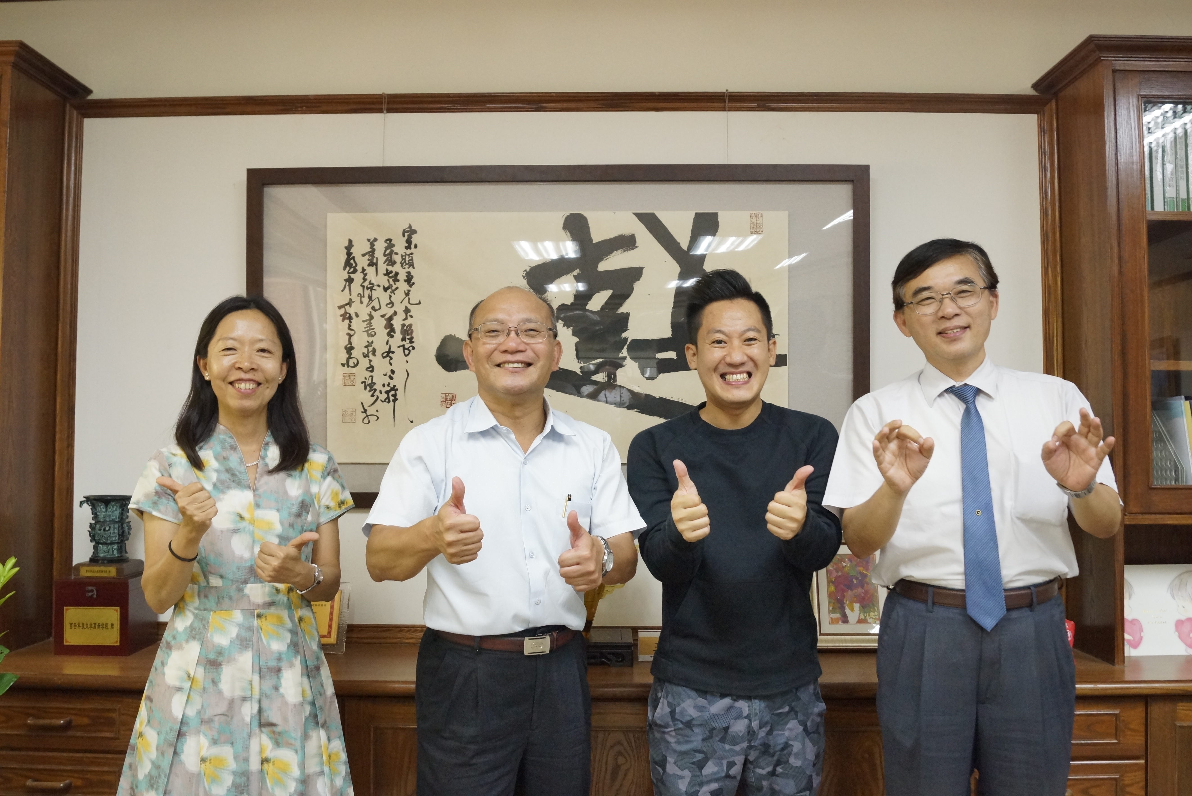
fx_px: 994
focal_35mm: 30
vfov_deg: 43.7
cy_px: 398
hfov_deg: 61.9
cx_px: 596
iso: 1600
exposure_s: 1/100
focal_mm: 20
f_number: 5
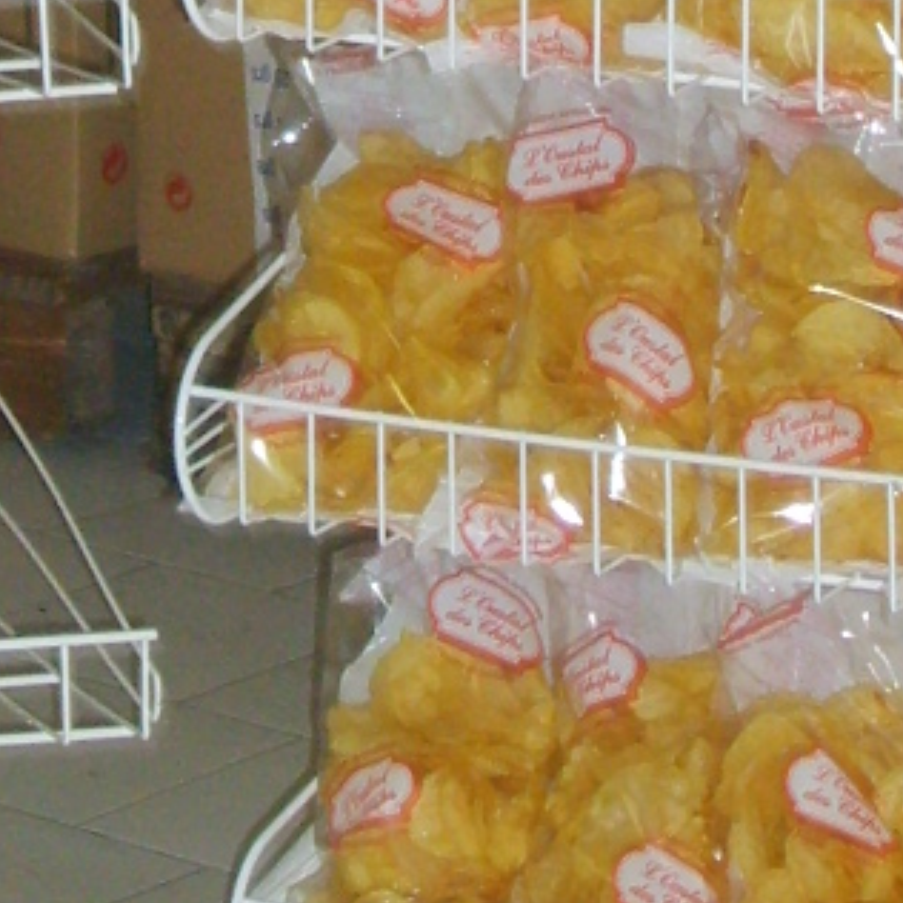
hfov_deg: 7.5
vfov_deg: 7.4
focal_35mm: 233
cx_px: 86
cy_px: -574
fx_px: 6877
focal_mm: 8.7
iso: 163
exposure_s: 1/45
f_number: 3.3
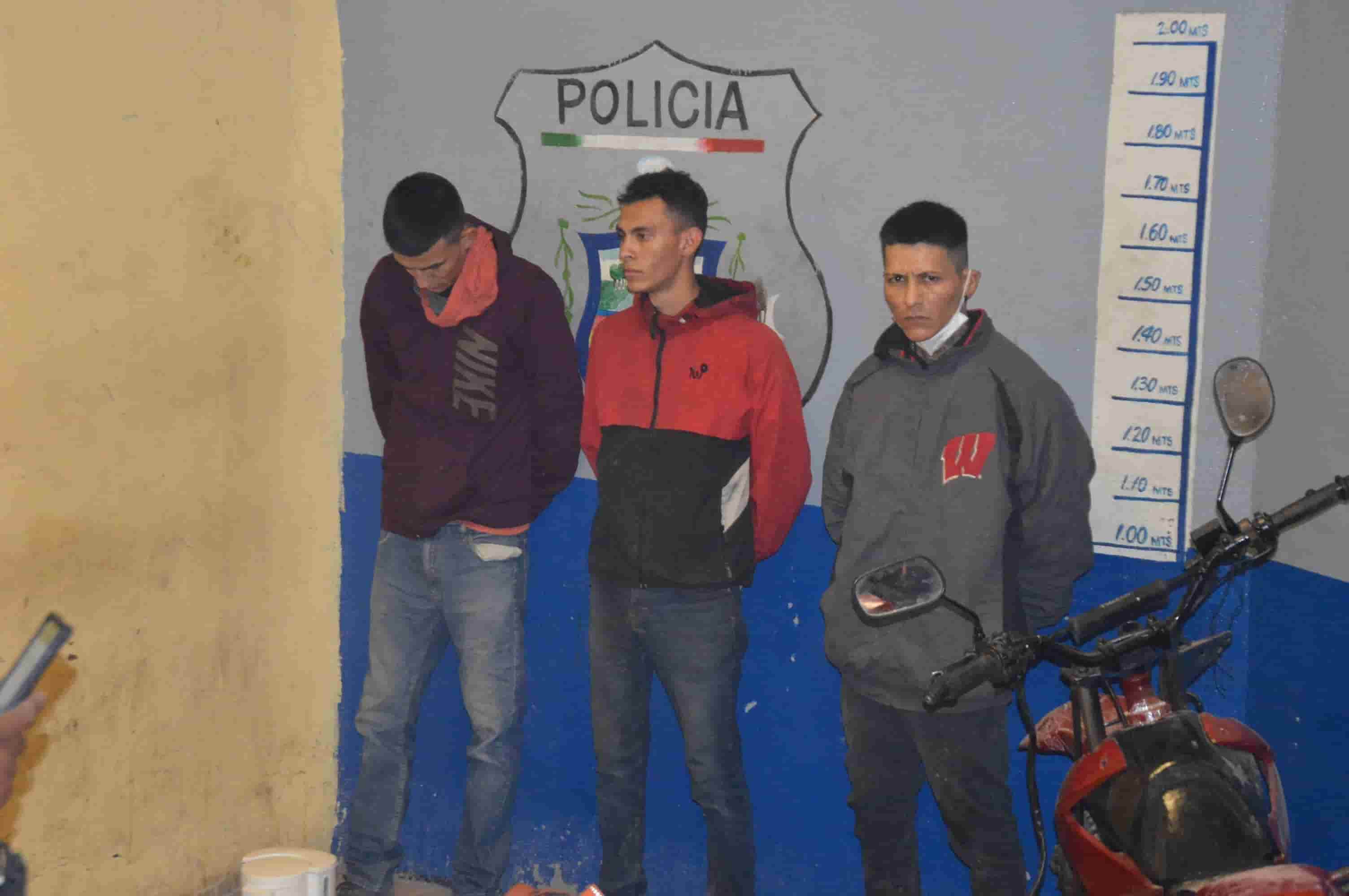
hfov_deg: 27.0
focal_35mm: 75
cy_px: 448
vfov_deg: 18.1
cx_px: 674
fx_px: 2808
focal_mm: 50
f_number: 5
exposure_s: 1/60
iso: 3200
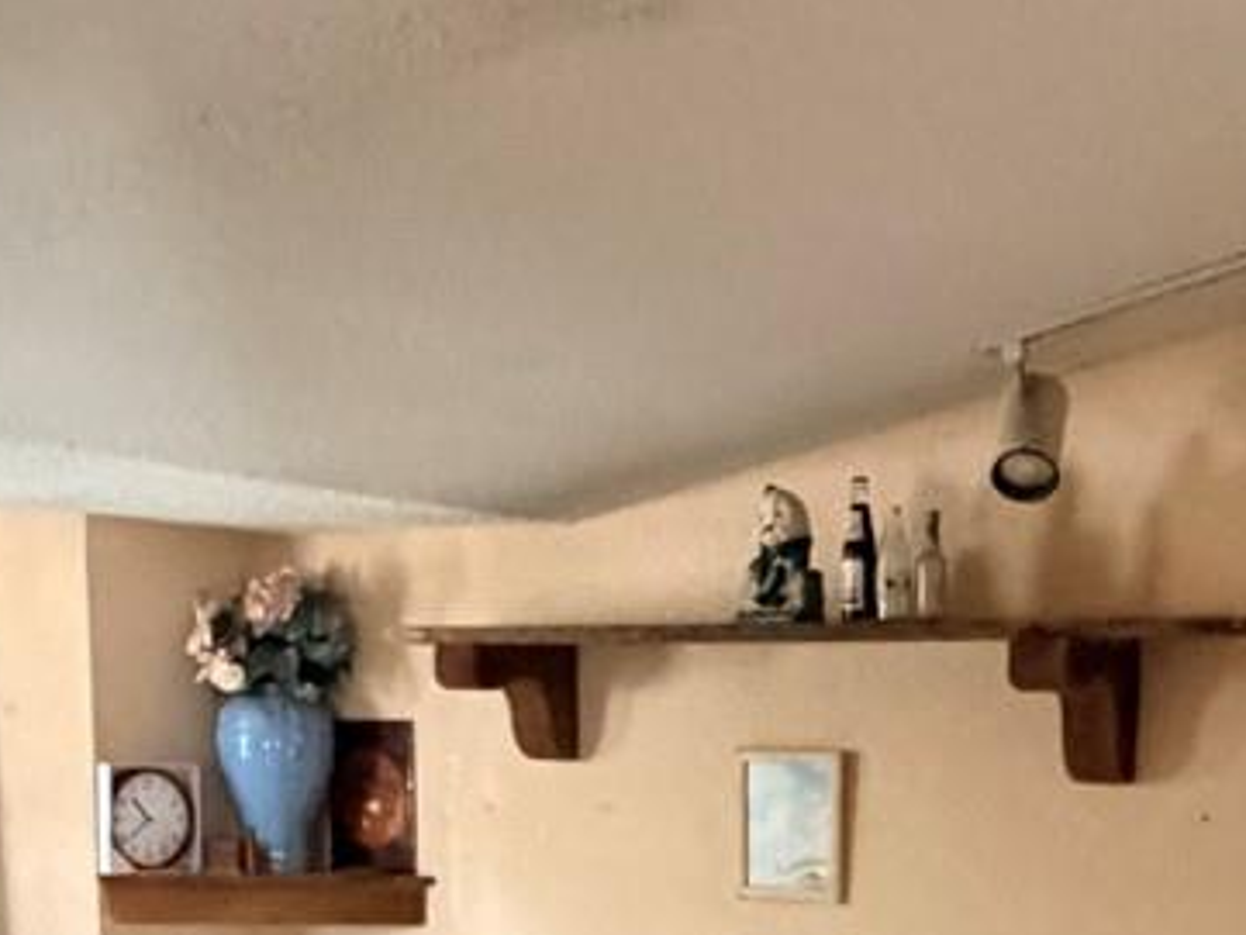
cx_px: 777
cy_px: 1180
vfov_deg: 21.6
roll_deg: -1.0
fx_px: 2232
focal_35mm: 62
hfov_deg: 31.1
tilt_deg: -10.9
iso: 1000
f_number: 2.2
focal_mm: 2.22
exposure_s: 1/60
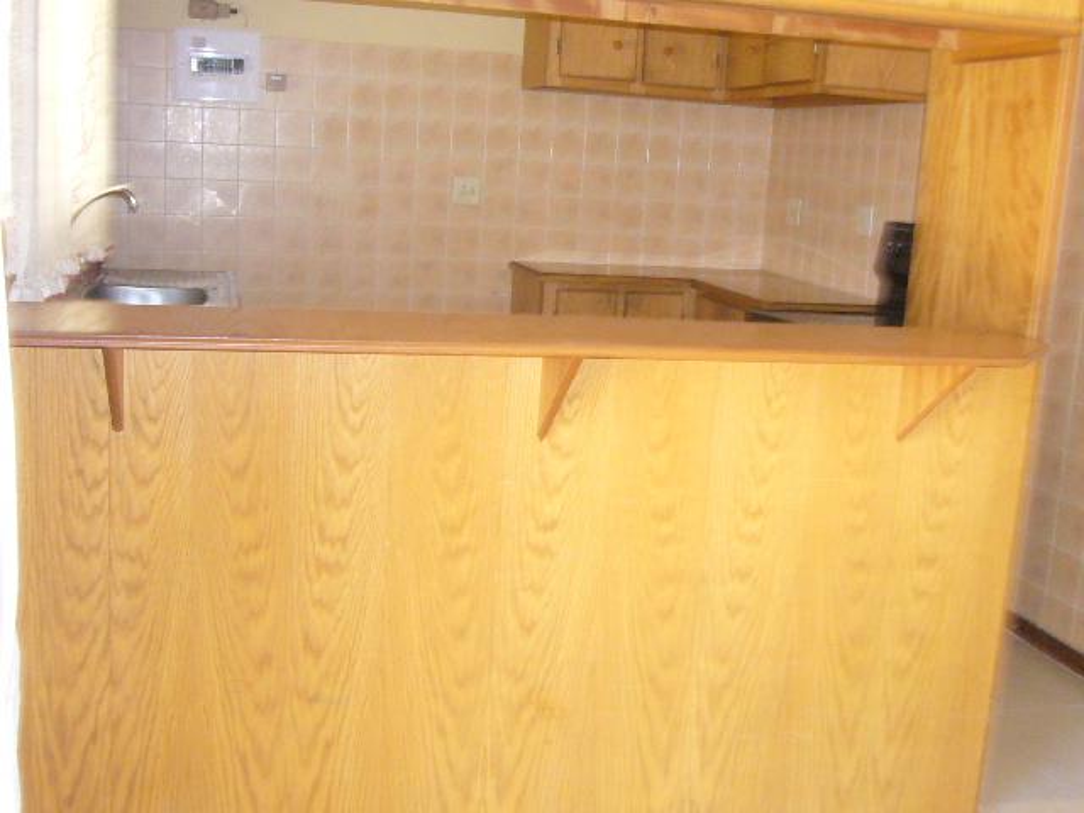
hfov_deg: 45.8
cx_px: 542
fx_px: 1284
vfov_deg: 35.1
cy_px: 406
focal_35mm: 41
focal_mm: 4.9
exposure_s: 1/30
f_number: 2.9
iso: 320
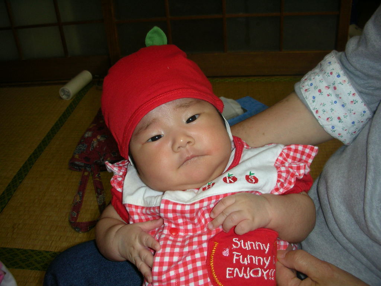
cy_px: 143
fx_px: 385
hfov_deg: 52.6
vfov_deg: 40.7
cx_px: 190
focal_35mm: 35
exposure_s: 1/60.1
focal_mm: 5.8
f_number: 3
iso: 50
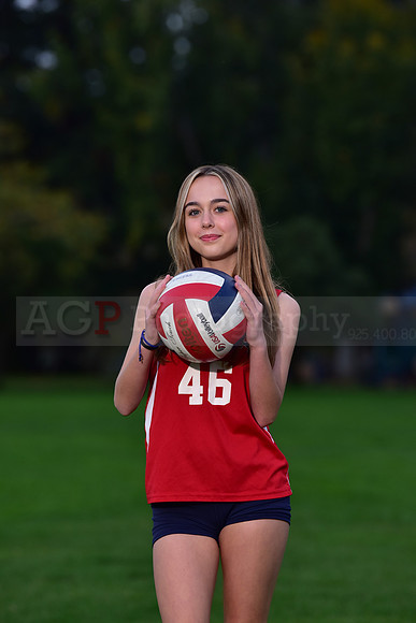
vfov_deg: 12.1
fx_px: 2945
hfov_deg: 8.1
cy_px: 312
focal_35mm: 170
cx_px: 208
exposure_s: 1/200
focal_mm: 170
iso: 640
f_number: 4.5
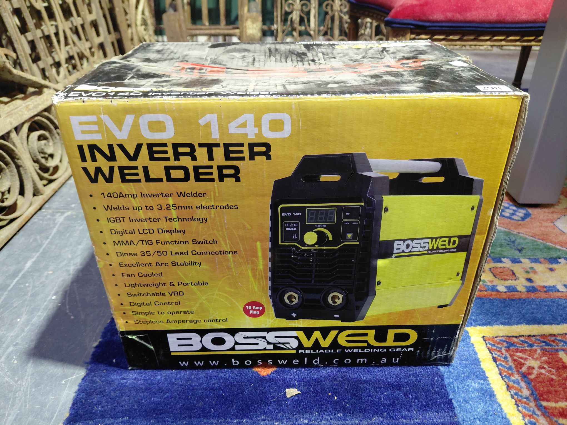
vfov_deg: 54.9
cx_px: 284
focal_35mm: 25
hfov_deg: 69.4
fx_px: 409
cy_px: 212
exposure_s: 1/40
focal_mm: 4.69
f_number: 1.8
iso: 320
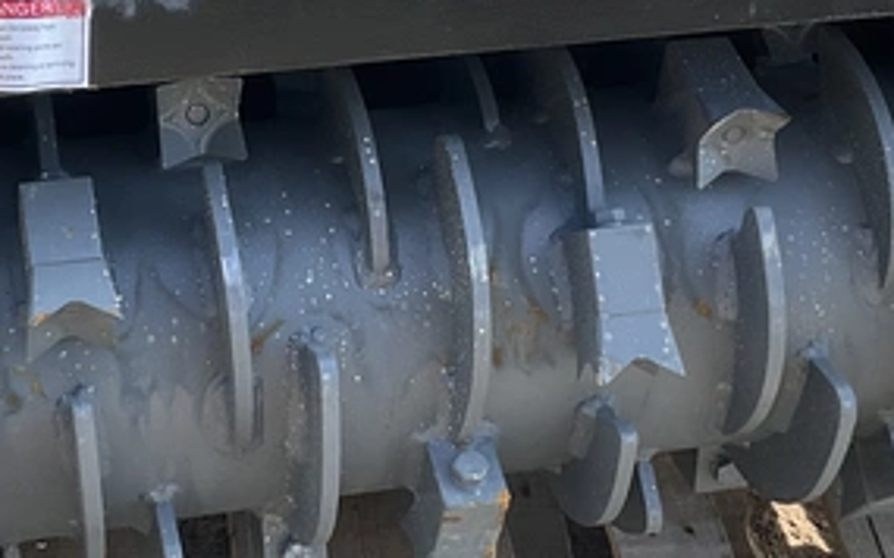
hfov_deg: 25.4
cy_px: 124
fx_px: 1973
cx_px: 323
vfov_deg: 16.0
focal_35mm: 81
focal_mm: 3
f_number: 1.8
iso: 25
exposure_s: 1/340
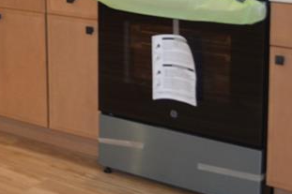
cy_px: -62
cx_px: -54
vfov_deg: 14.6
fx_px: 721
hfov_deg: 21.3
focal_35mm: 89
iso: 400
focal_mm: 18
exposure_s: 1/60
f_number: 3.5
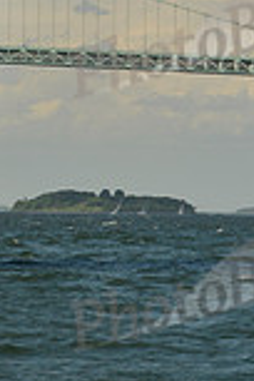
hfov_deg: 5.2
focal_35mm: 265
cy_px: -60
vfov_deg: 7.7
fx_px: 2804
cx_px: -59
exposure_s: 1/1600
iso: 280
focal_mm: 70
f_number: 9
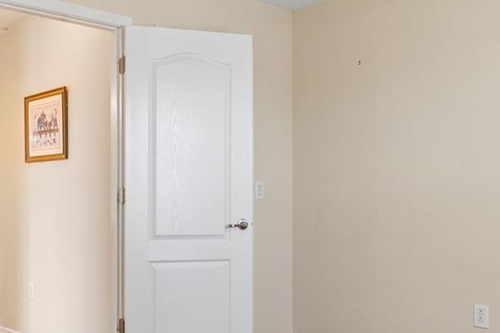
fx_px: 583
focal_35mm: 42
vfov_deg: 31.7
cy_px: 223
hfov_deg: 45.7
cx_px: 171
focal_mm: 10
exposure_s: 1/2
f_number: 7.1
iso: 100
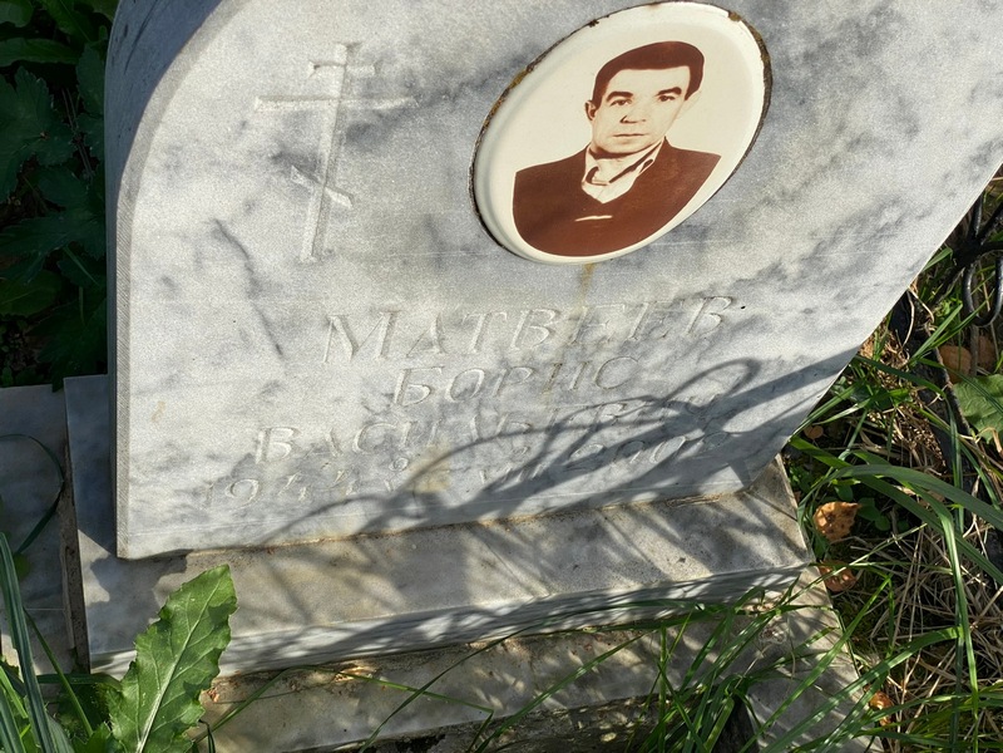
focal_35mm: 52
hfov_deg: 36.8
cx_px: 502
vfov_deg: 28.0
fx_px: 1507
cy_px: 376
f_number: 2
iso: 20
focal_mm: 6
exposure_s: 1/1142
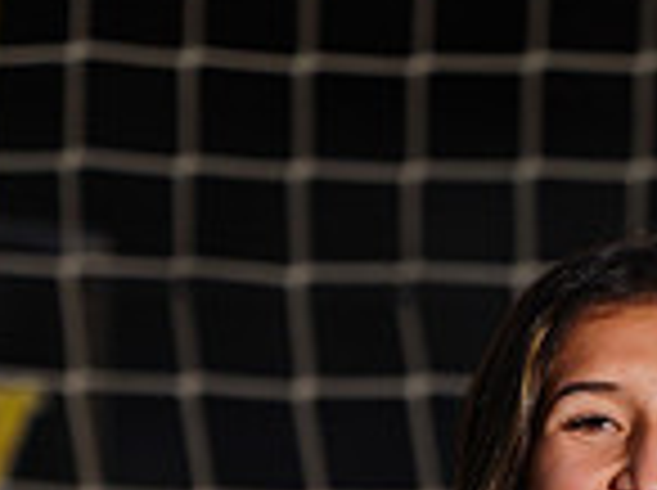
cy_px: 838
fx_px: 28555
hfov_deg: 1.3
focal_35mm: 1507
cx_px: 454
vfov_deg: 1.0
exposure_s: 1/200
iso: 320
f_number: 5.6
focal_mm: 394
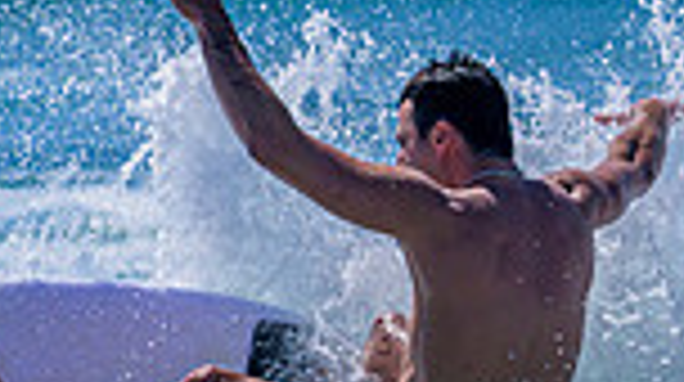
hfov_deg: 1.2
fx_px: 33380
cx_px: 158
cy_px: 618
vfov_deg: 0.7
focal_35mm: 1843
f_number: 11
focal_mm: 460
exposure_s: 1/2000
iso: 450
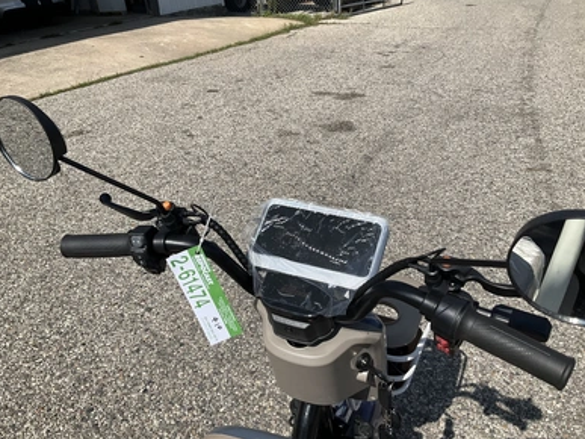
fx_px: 507
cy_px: 220
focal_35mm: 30
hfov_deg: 60.0
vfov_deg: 46.8
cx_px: 298
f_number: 1.8
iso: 25
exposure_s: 1/2801
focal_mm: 3
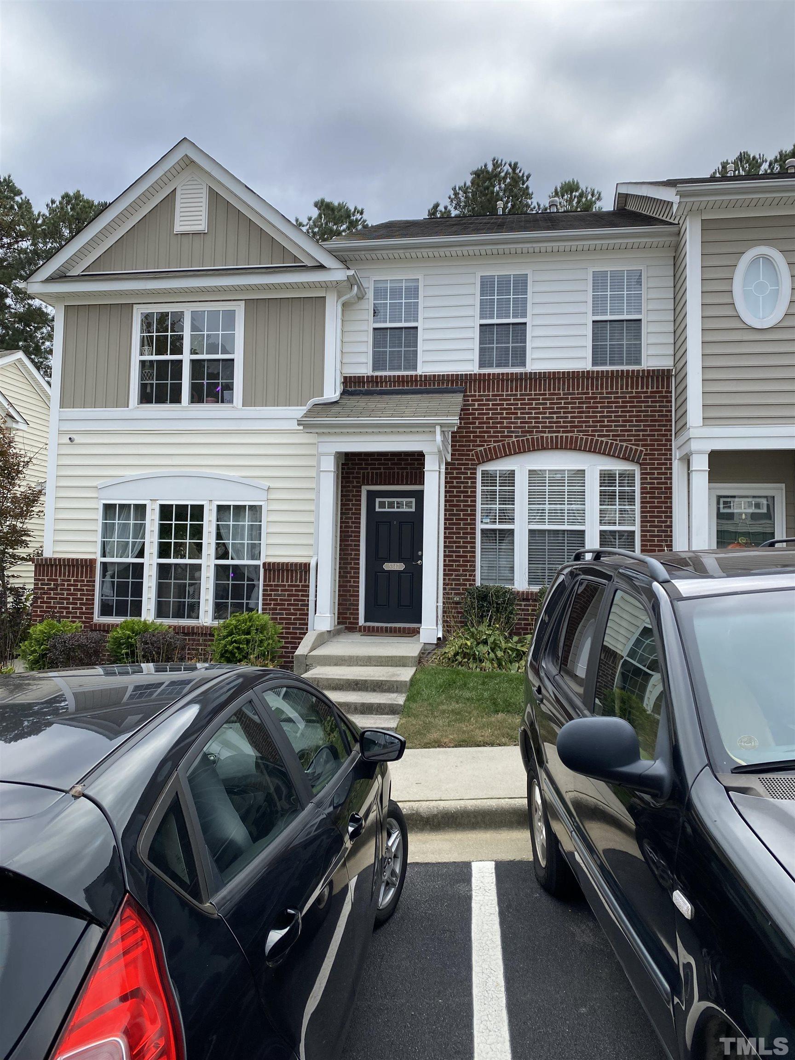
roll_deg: -2.4
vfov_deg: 67.3
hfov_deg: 53.1
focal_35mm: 26
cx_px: 398
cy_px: 530
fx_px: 796
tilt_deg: +4.2
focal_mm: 4.25
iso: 32
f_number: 1.8
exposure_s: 1/1565
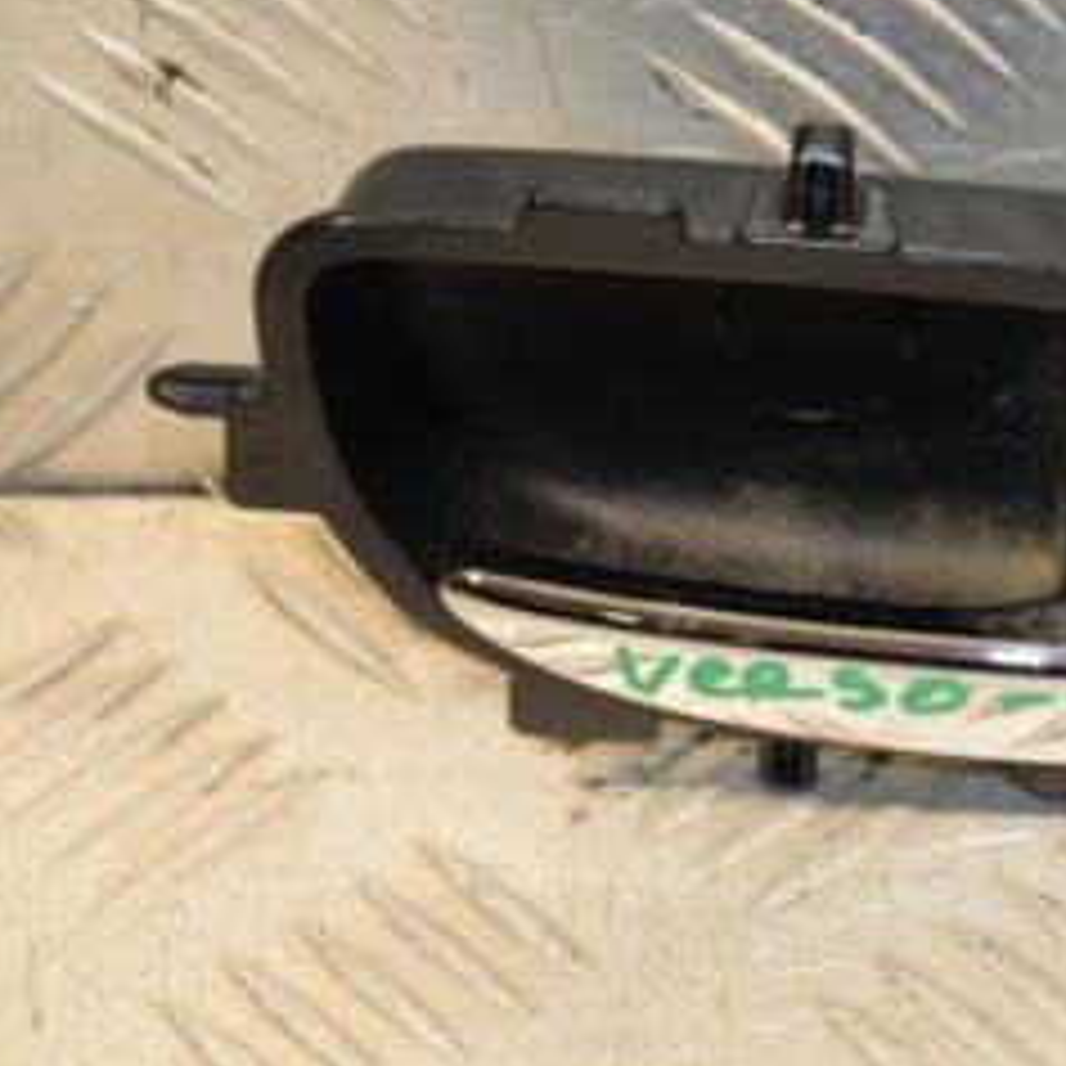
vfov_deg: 6.0
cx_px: 1057
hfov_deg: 6.0
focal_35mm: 291
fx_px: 10139
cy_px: 432
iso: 800
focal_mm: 90
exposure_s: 1/200
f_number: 6.3
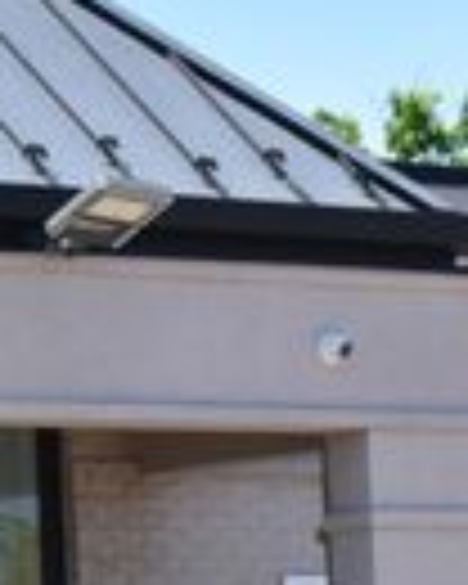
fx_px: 3710
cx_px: -720
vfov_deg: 8.8
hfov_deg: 6.8
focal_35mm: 214
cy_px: 842
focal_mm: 31
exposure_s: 1/320
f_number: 10
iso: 400
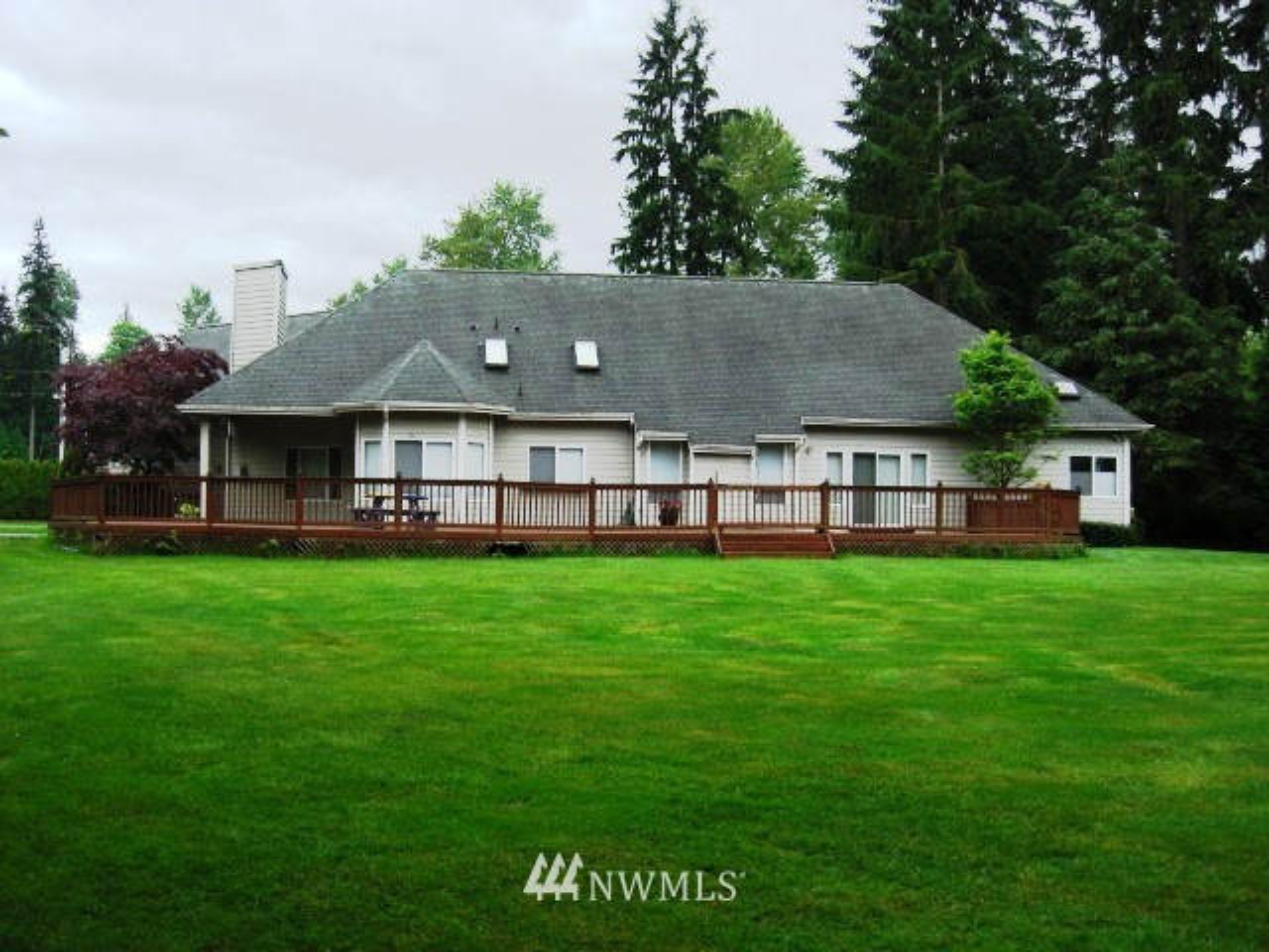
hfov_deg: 49.0
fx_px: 1393
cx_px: 634
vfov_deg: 37.7
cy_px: 476
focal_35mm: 38
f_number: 2.8
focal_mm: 7.9
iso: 80
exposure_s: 1/250
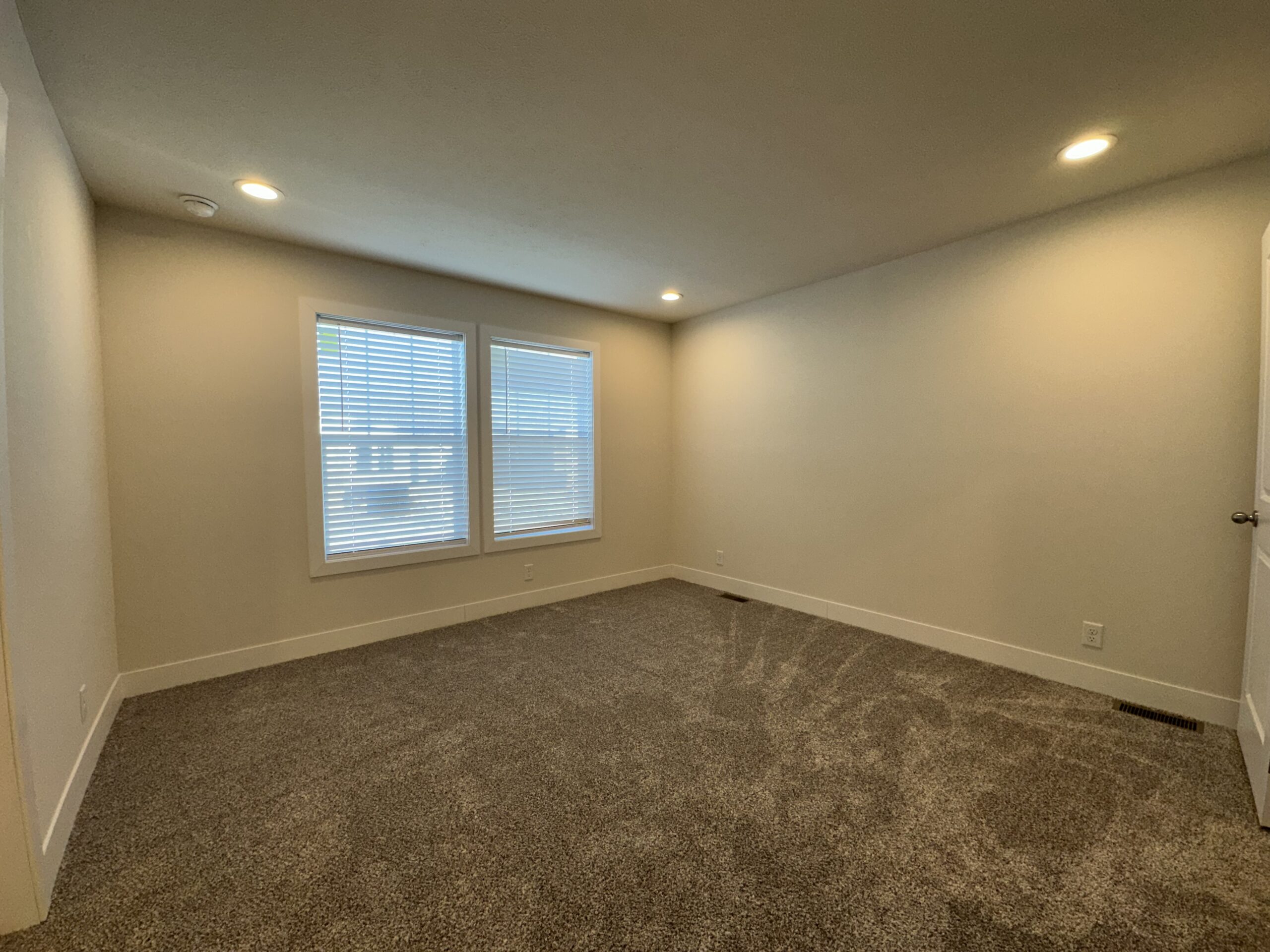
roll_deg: +0.3
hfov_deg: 102.1
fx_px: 514
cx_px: 635
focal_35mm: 14
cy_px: 476
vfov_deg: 85.7
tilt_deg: -3.0
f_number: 2.2
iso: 64
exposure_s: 1/120
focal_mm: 2.22
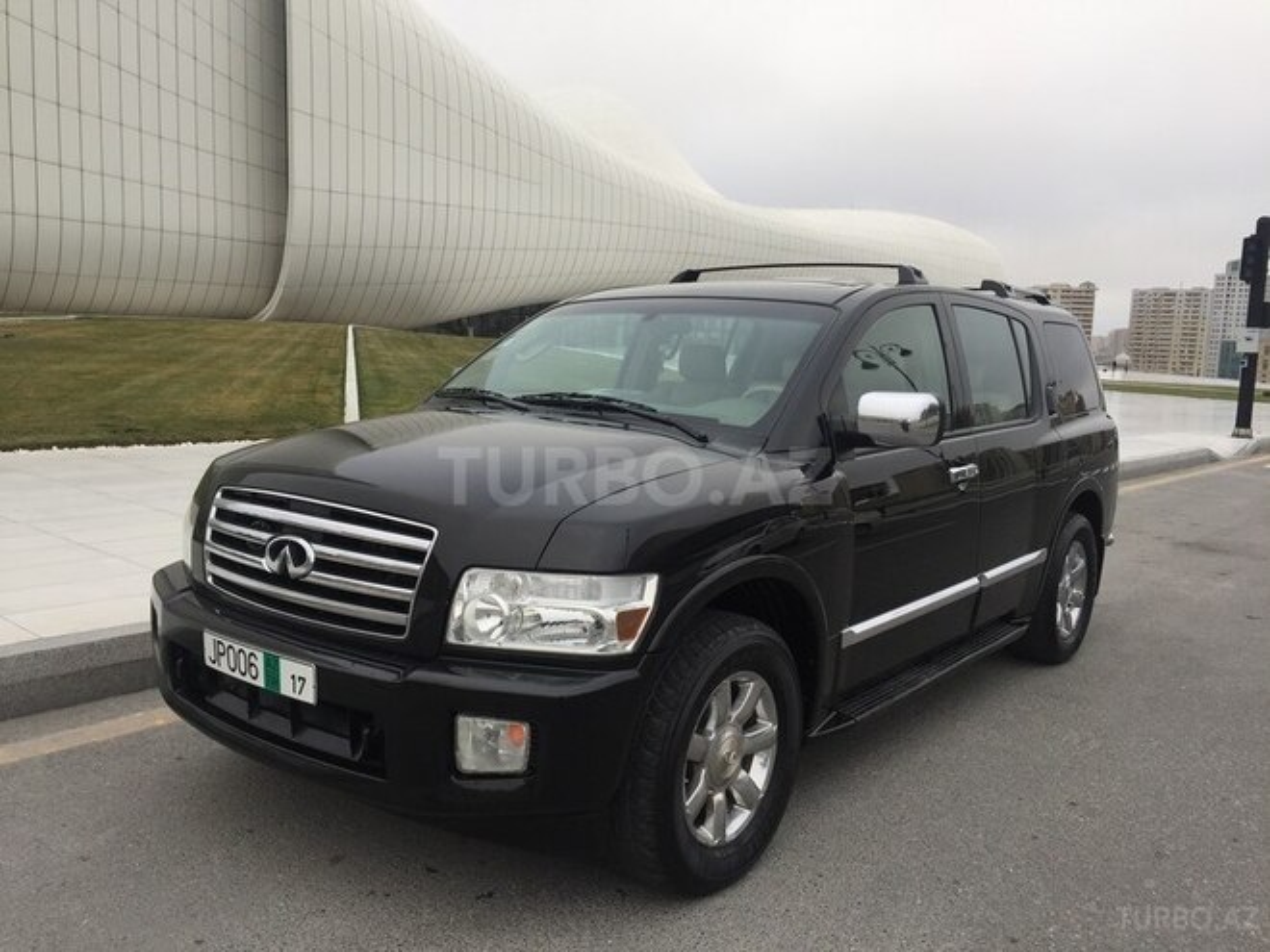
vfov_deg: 48.2
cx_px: 635
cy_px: 476
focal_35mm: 29
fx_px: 1064
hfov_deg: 61.7
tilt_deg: -6.3
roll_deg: -2.5
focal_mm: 4.15
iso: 32
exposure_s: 1/200
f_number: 2.2
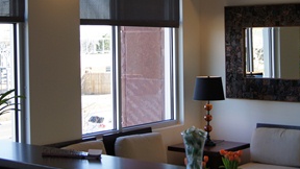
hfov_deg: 28.2
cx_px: 179
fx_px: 597
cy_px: 51
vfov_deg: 16.1
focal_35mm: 75
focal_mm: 30
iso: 100
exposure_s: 1/50
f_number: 5
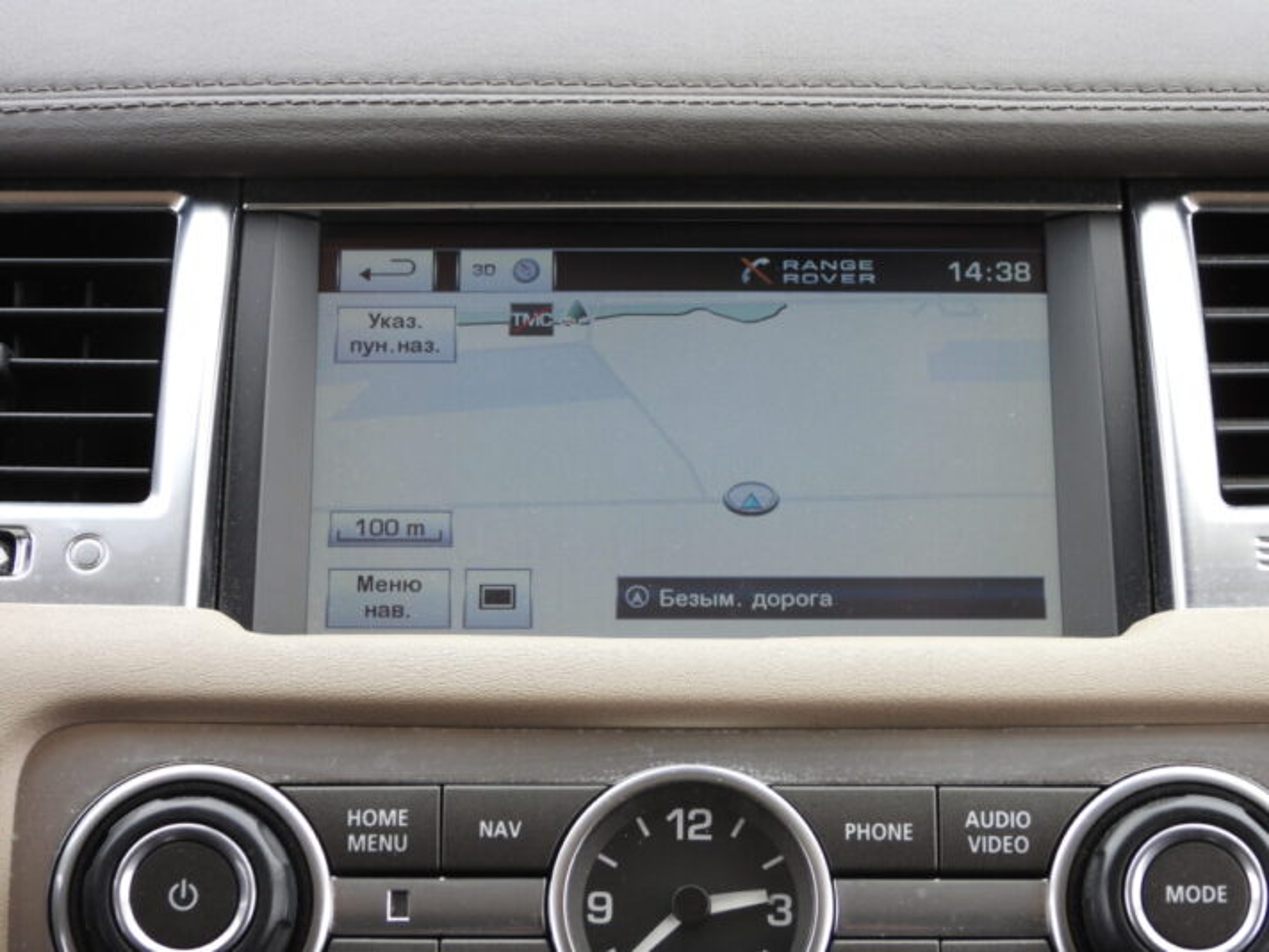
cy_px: 476
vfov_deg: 17.4
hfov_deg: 23.0
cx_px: 634
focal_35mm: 85
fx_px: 3116
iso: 100
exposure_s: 1/125
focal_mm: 15.3
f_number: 3.5
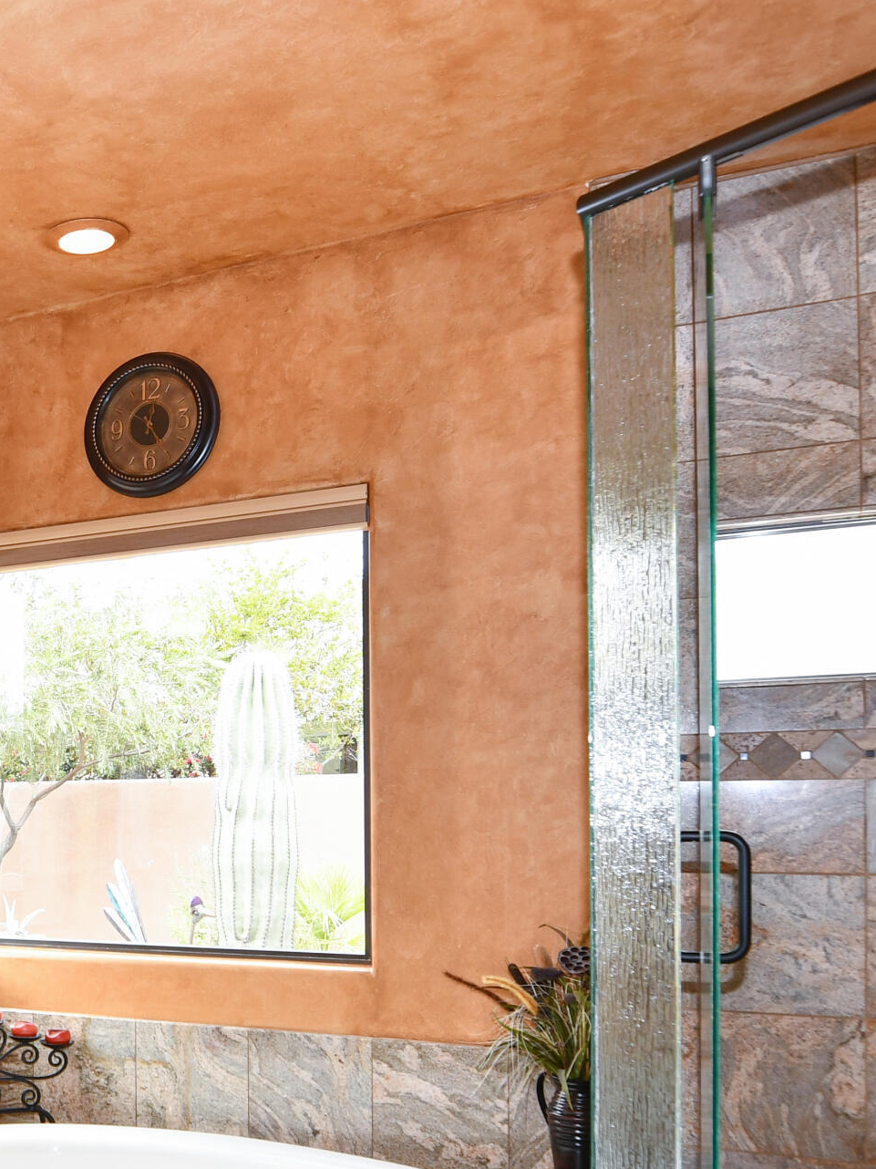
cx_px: -67
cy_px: 807
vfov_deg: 50.2
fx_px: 1215
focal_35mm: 36
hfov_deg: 34.7
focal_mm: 11
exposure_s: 1/100
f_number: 5
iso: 200
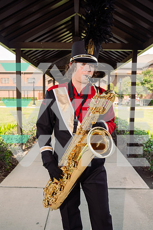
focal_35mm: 29
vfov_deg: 63.7
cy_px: 115
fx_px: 185
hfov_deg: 45.0
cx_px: 76
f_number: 5
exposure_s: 1/250
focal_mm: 29
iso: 250
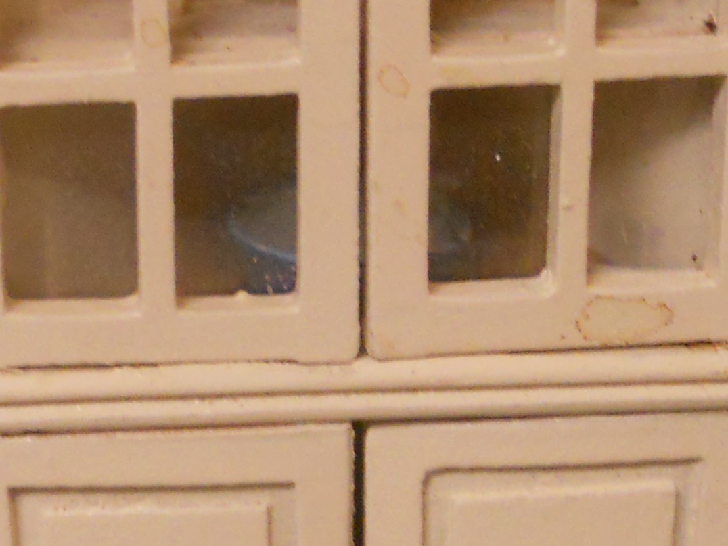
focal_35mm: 119
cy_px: 260
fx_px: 2503
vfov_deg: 12.5
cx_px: 180
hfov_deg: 16.5
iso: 400
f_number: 3.5
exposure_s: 1/25
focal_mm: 5.8
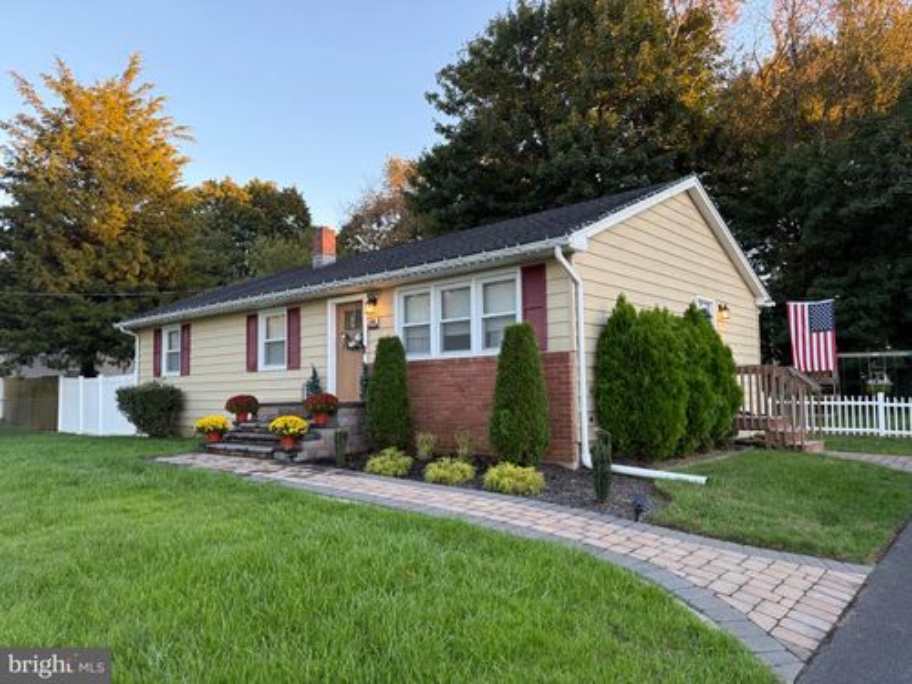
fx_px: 632
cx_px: 456
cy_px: 342
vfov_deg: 56.8
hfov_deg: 71.6
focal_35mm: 24
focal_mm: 6.76
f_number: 1.78
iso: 125
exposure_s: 1/228
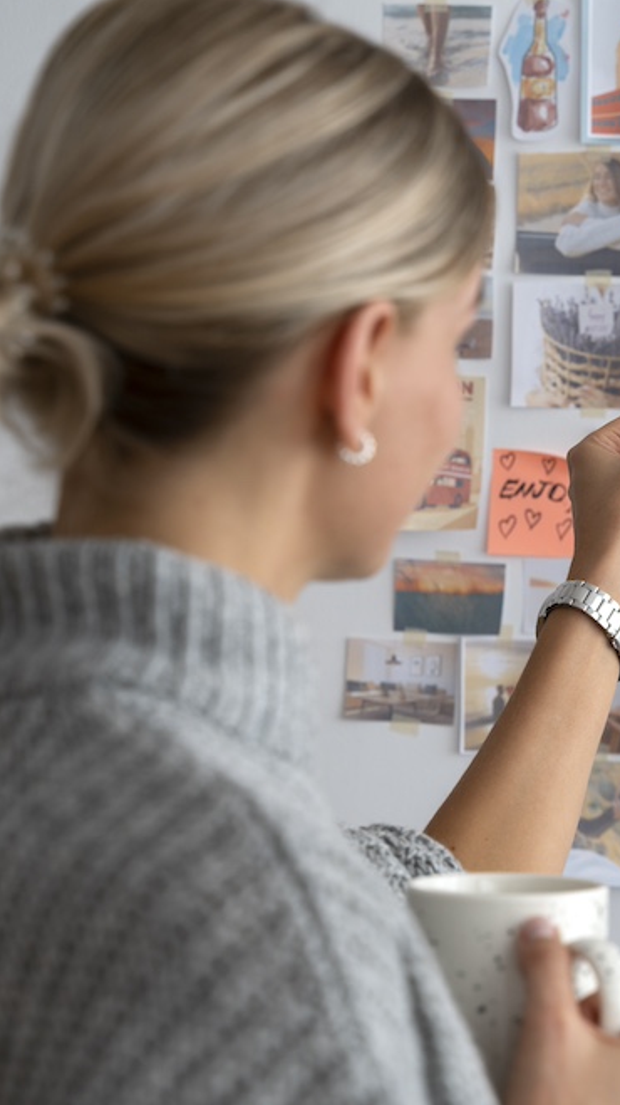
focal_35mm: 89
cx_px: 729
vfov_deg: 23.9
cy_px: 549
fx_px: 2605
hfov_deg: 13.2
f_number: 4
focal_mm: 56
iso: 250
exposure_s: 1/500
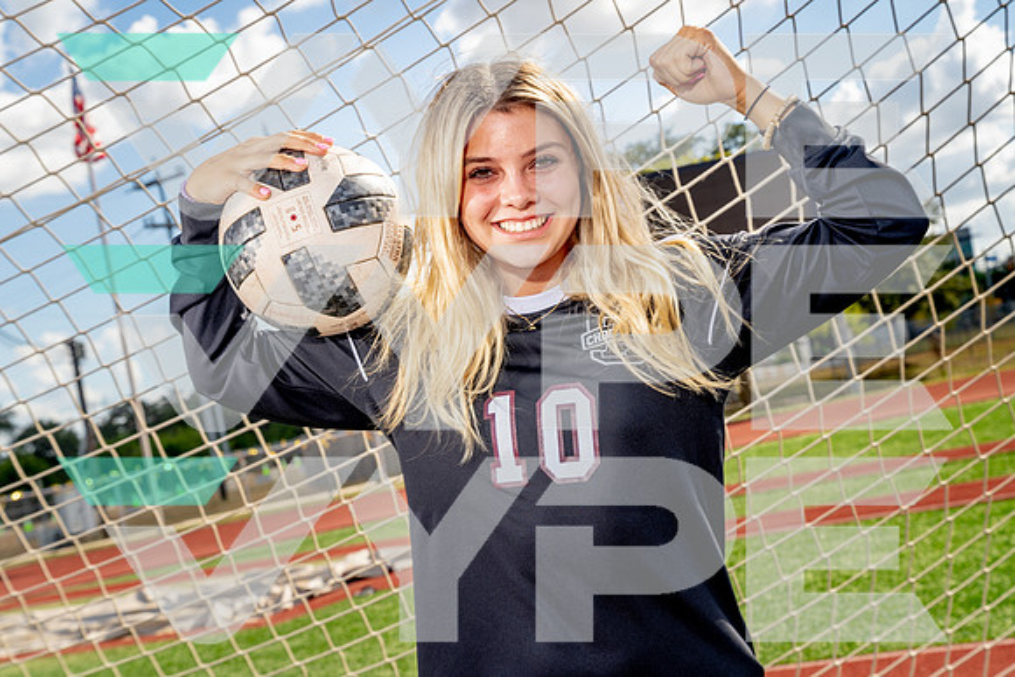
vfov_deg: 23.8
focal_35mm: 57
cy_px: 338
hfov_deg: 35.0
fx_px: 1607
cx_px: 508
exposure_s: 1/125
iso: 100
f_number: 8
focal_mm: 57
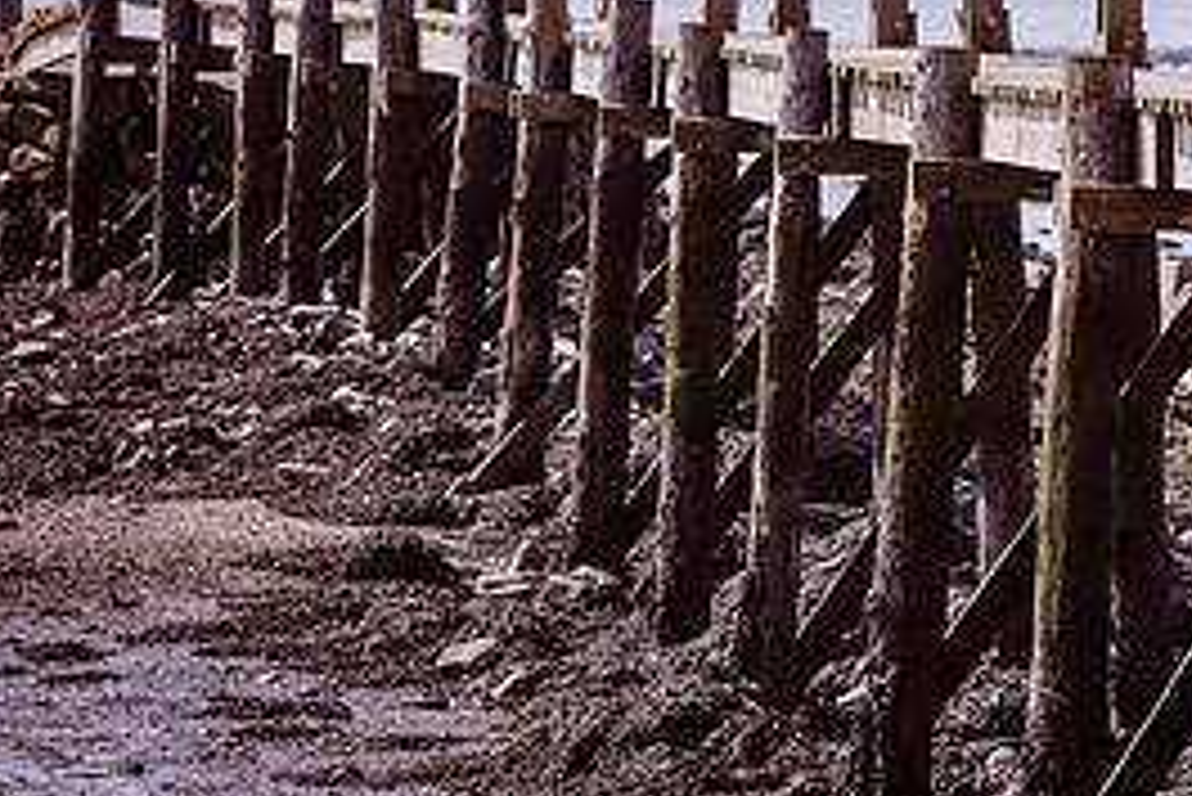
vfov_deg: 4.7
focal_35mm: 293
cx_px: 1466
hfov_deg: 7.0
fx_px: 9706
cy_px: -67
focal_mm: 110
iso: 160
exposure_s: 1/1000
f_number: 5.6
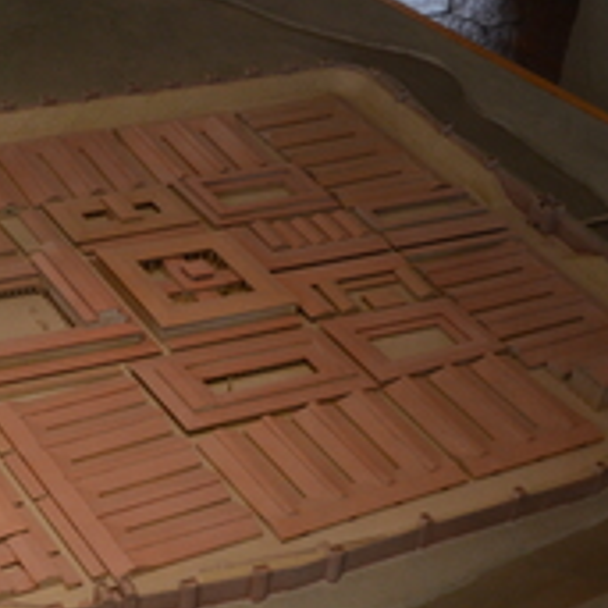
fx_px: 1431
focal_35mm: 72
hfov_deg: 23.5
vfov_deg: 23.8
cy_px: 450
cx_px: 85
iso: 1250
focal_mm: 22
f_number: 3.5
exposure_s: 1/30
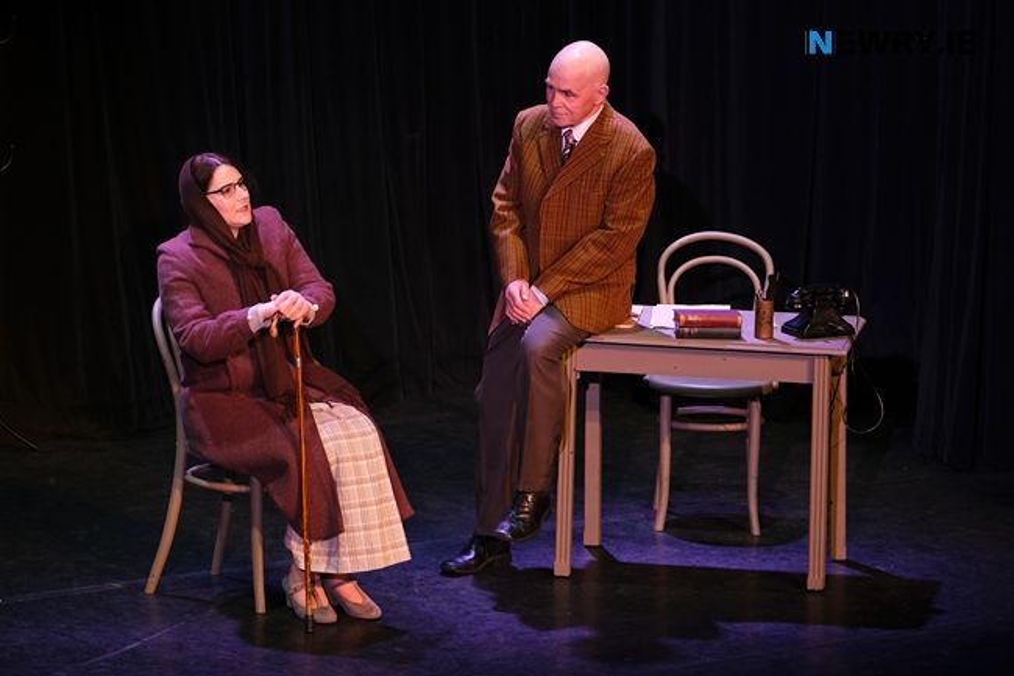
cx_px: 507
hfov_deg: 15.7
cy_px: 338
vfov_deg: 10.5
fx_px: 3689
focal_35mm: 131
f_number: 2.8
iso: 1000
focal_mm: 87.1
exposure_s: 1/250
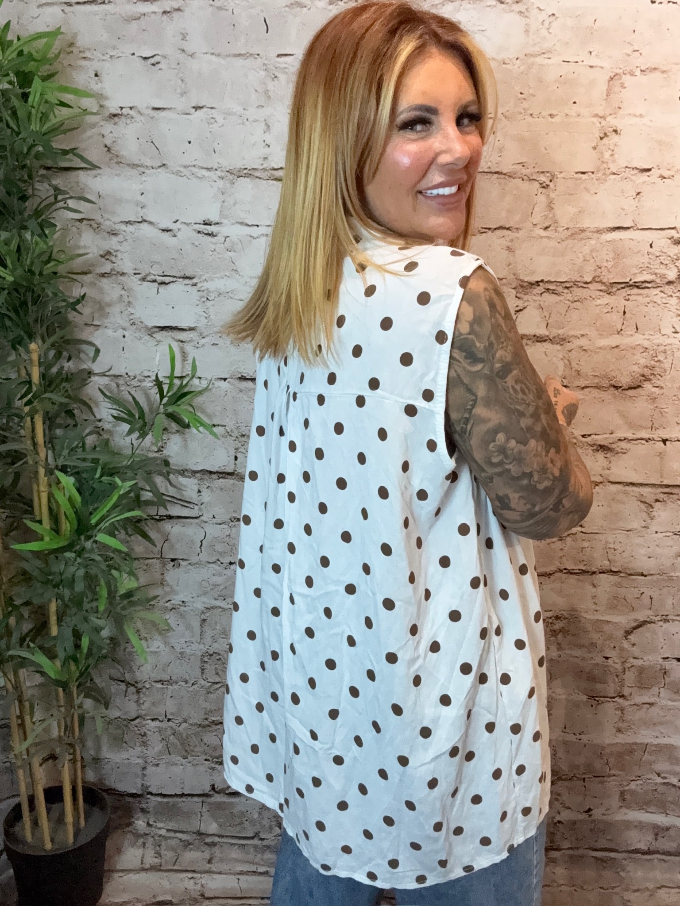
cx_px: 340
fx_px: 786
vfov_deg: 60.0
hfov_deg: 46.8
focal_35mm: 30
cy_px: 453
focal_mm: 2.69
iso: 250
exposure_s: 1/50
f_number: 1.9
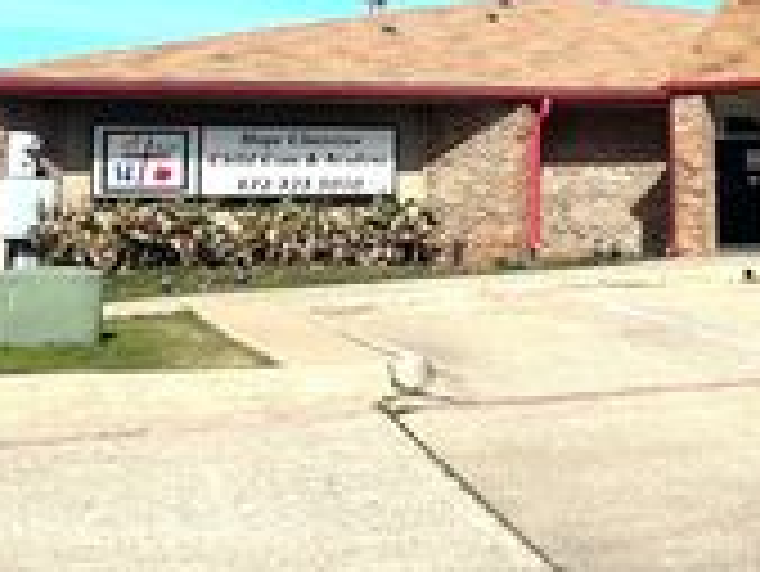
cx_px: 711
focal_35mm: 71
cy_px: 83
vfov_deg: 20.4
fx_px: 1560
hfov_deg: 26.3
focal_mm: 6.86
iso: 80
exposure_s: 1/6211
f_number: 1.78
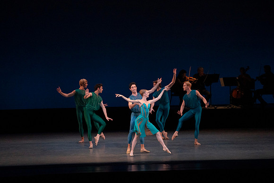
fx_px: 1408
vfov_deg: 7.4
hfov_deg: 11.1
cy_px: 92
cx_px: 137
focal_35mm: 185
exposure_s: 1/400
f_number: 7.1
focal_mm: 185
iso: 8000
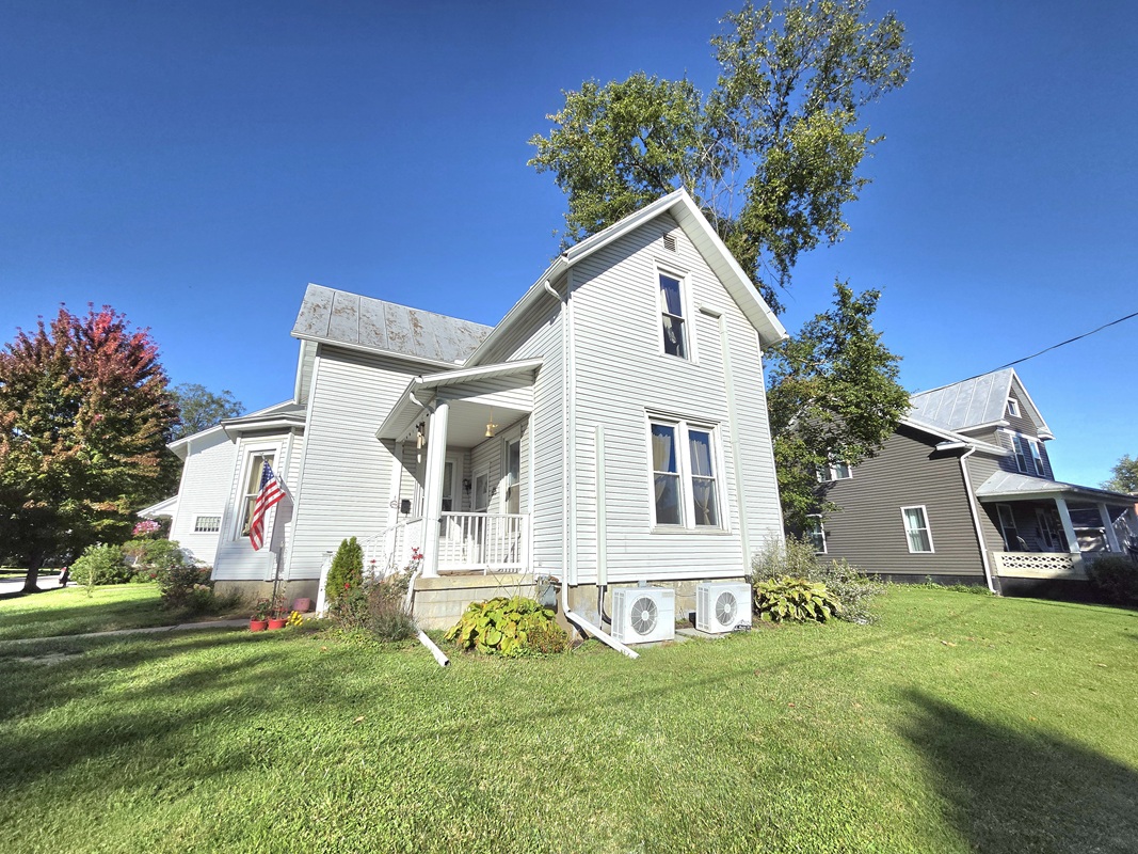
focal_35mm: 13
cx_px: 569
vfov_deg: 89.9
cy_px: 427
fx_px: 427
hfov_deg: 106.2
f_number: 2.2
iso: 100
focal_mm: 2.2
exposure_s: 1/10000
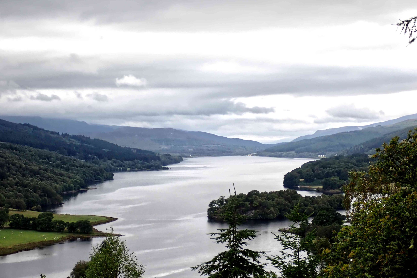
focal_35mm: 86
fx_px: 996
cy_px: 155
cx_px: 209
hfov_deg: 23.6
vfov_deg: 15.9
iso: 100
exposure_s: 1/200
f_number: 4.3
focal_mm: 14.6
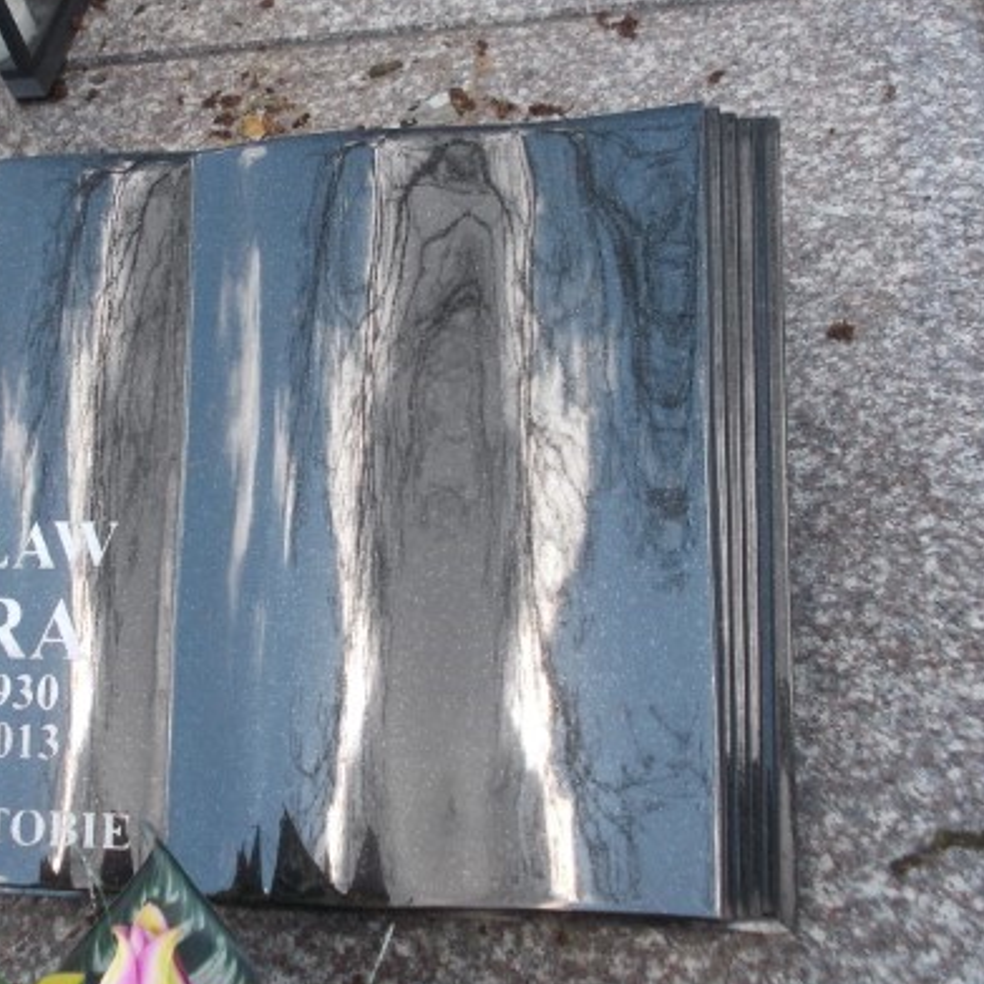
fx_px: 1769
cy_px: 448
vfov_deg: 31.1
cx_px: 264
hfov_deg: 30.6
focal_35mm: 55
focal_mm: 5.3
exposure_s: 1/250
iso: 80
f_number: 3.1
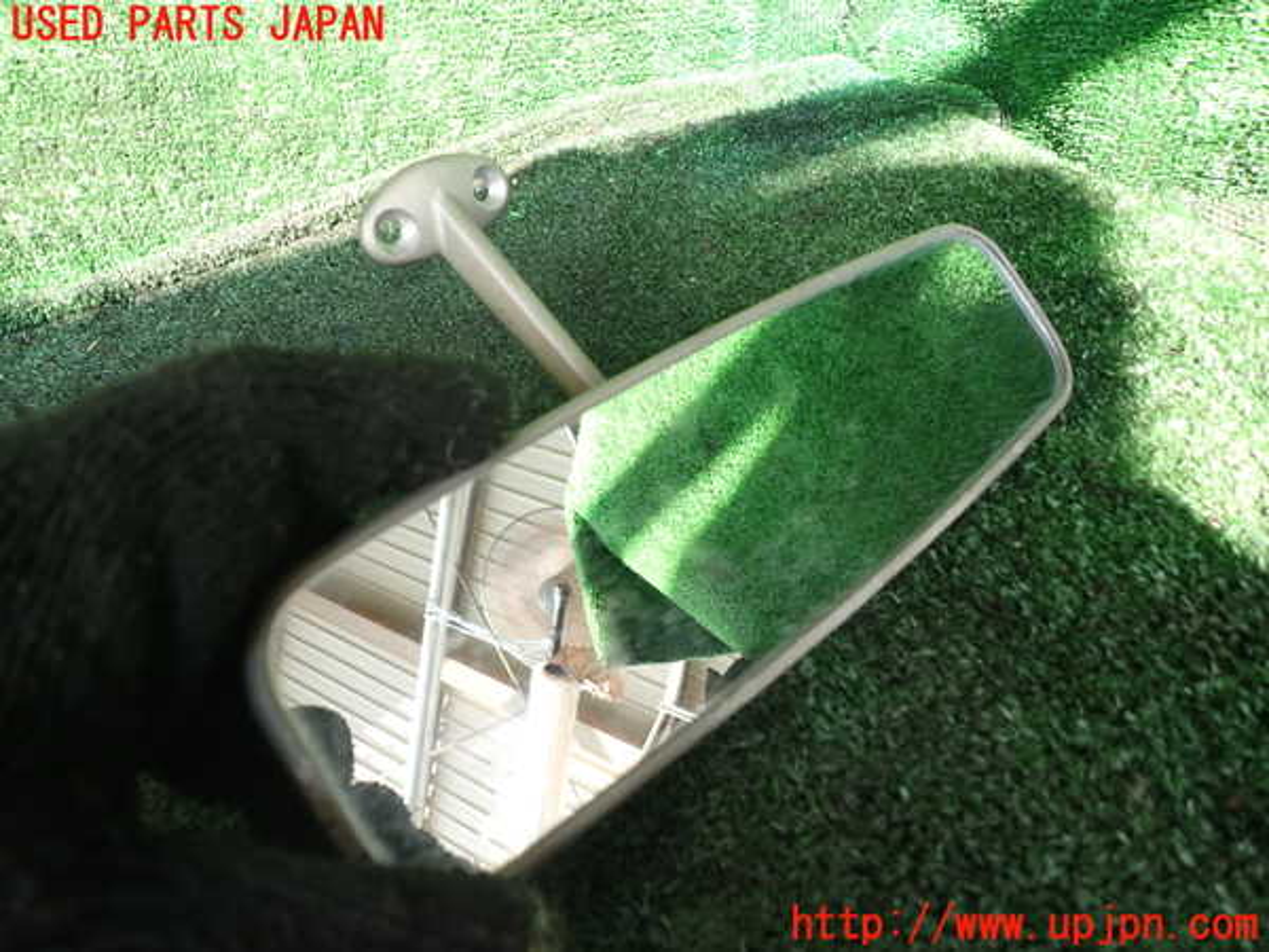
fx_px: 916
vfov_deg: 54.9
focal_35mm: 25
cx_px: 634
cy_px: 476
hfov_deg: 69.4
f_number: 2.8
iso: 100
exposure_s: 1/100
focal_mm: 4.5
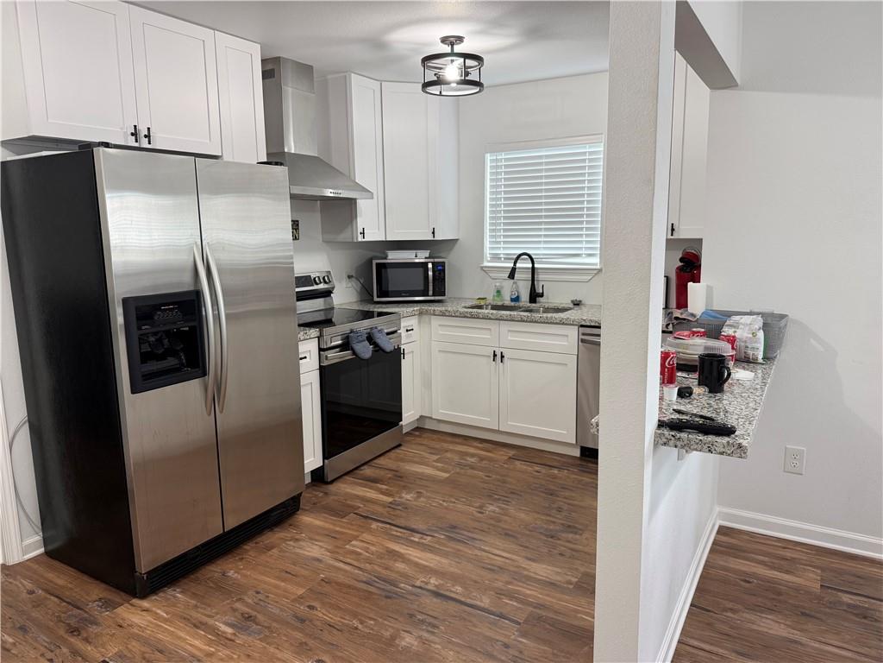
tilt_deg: -9.1
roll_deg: +1.1
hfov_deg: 71.6
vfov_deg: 56.8
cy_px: 332
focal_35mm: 24
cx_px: 442
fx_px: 612
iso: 200
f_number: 1.78
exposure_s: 1/120
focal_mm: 6.76
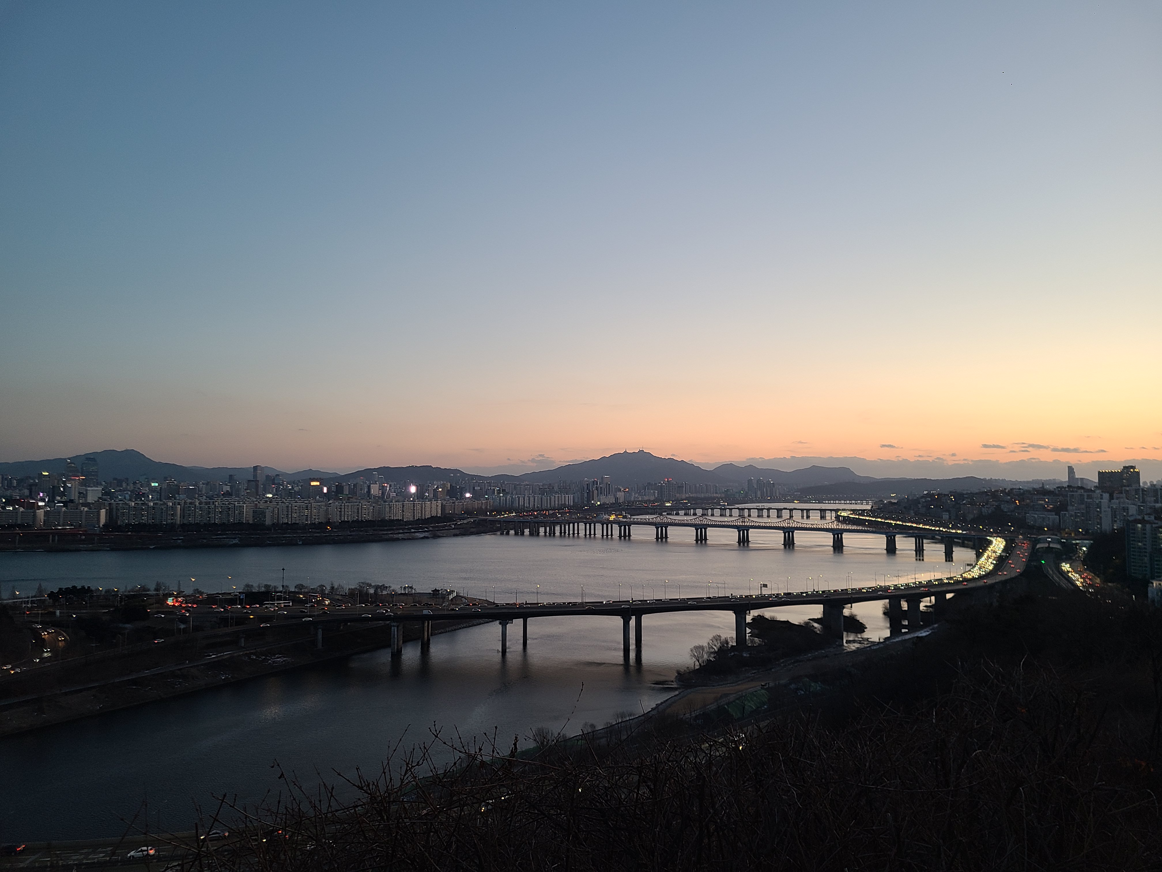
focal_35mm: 26
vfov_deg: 53.1
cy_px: 436
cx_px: 581
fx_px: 873
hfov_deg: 67.3
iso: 100
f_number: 1.8
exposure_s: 1/60
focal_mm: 5.4
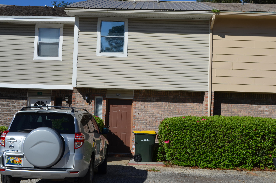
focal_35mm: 52
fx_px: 402
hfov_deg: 37.9
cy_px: 92
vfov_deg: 25.6
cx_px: 138
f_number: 10
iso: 100
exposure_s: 1/400
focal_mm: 35
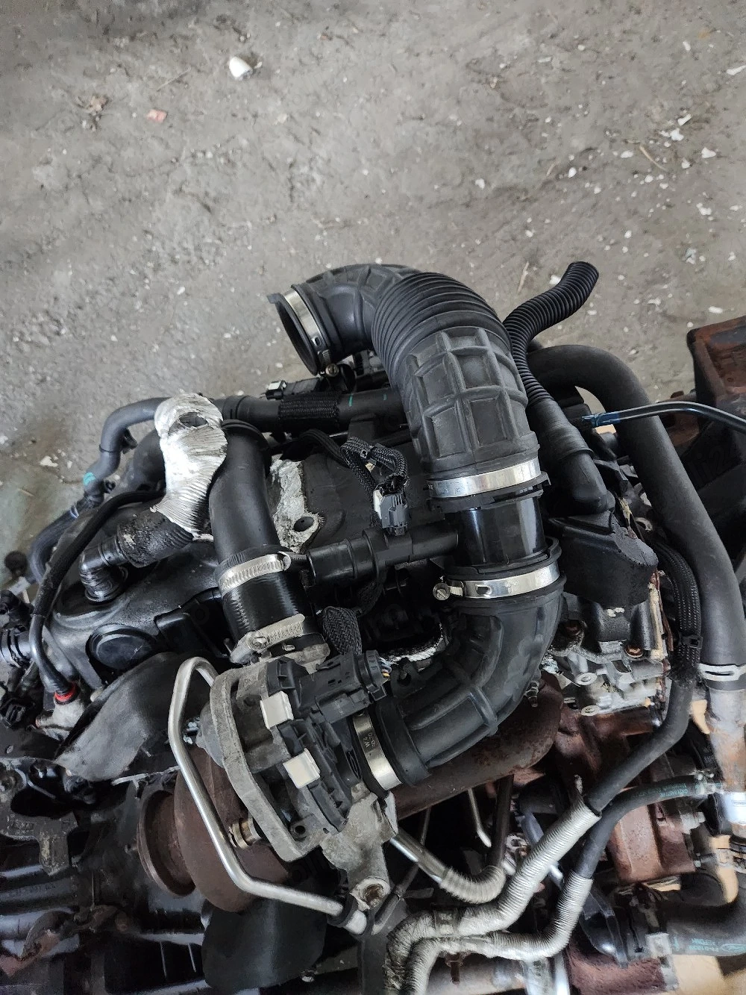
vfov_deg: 73.9
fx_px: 661
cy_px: 498
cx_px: 373
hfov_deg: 58.9
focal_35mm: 23
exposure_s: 1/25.1
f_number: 1.8
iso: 1250
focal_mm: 5.4
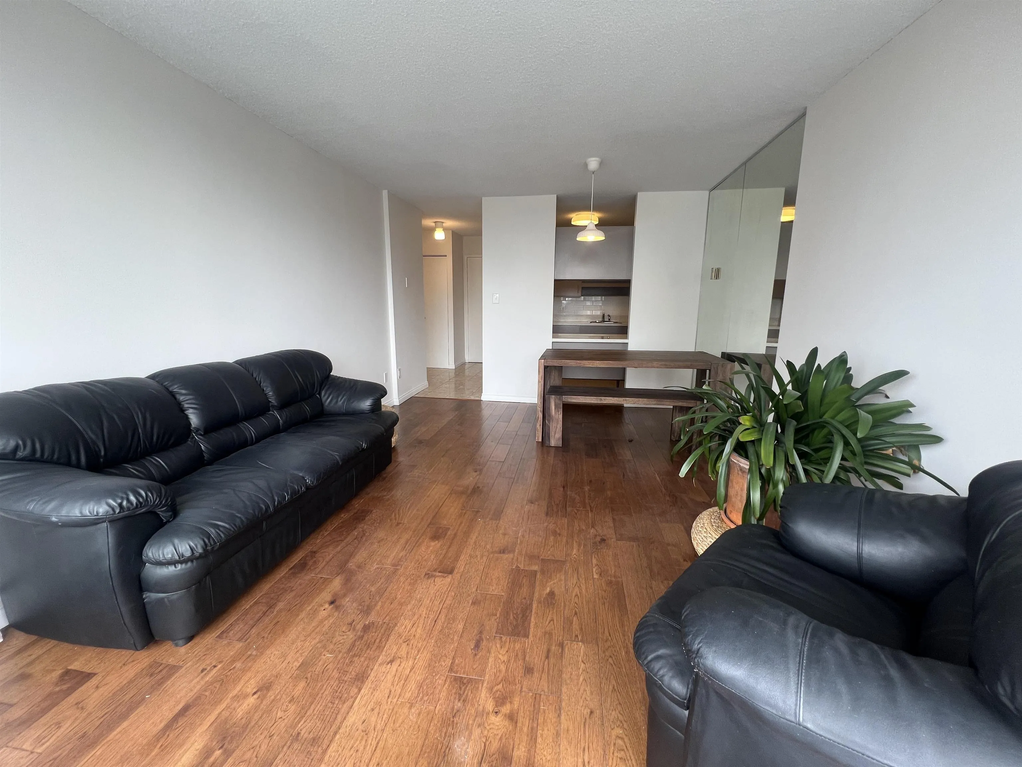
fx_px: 384
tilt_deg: -10.8
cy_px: 384
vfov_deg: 89.9
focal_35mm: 13
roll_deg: -0.2
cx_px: 511
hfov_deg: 106.2
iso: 64
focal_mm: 1.57
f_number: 1.8
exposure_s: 1/120
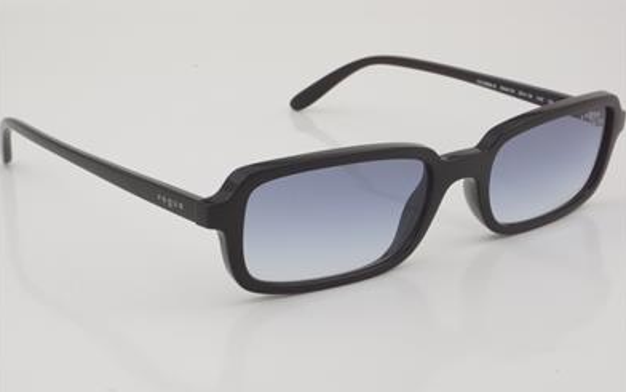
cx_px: 313
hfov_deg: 26.5
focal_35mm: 78
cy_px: 186
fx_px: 1331
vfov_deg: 16.7
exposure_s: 1/3
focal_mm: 50
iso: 100
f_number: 32
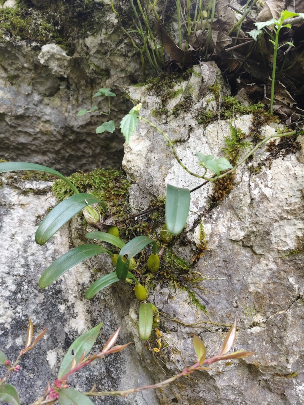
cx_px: 152
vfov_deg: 67.3
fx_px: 305
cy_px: 202
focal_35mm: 26
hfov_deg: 53.1
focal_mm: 4.84
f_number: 1.79
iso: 105
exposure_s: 1/100
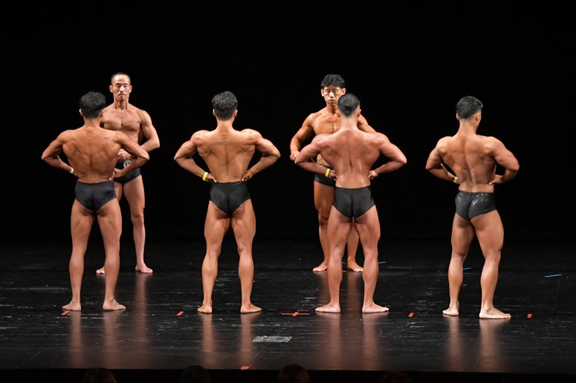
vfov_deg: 7.3
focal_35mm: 187
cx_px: 288
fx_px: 2991
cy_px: 192
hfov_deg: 11.0
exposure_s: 1/400
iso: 3200
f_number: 5.6
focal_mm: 125
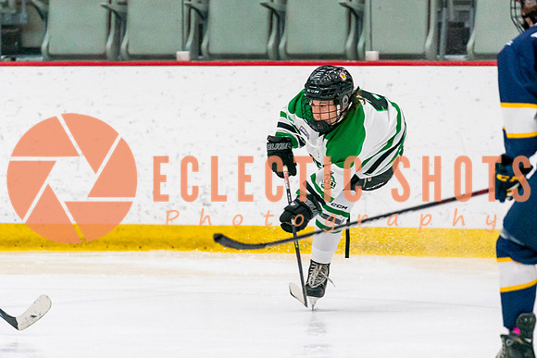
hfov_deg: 4.6
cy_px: 232
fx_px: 6724
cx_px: 270
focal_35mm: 451
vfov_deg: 3.1
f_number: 2.8
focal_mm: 200
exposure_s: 1/1250
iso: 3200
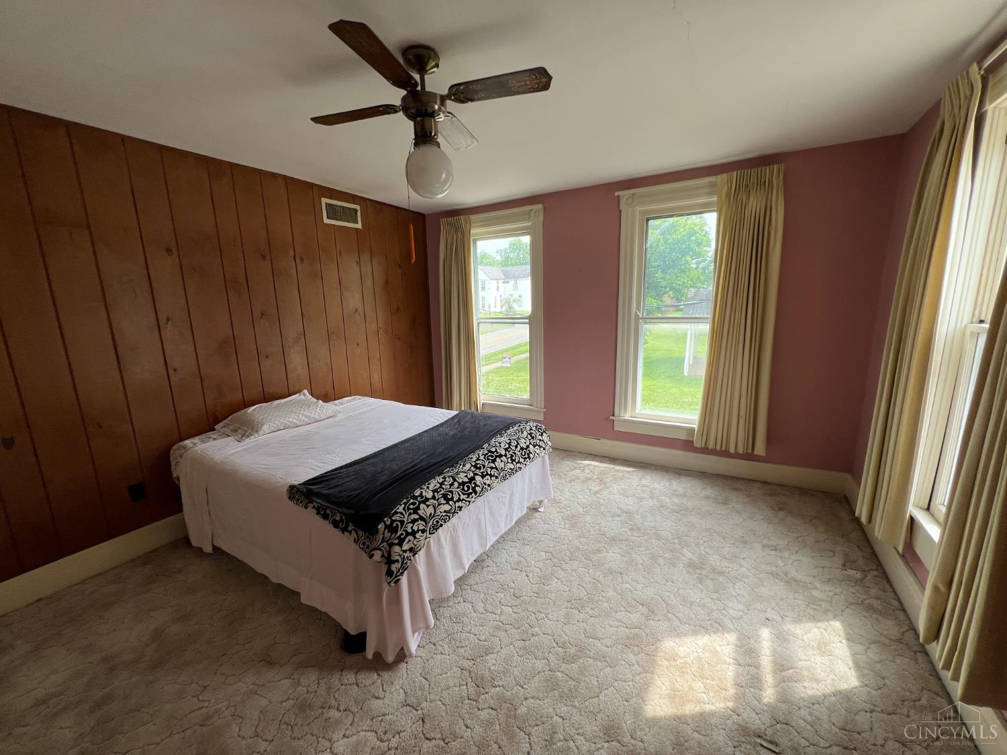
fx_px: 378
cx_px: 504
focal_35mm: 13
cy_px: 378
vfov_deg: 89.9
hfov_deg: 106.2
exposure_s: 1/104
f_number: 1.8
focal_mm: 1.57
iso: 32
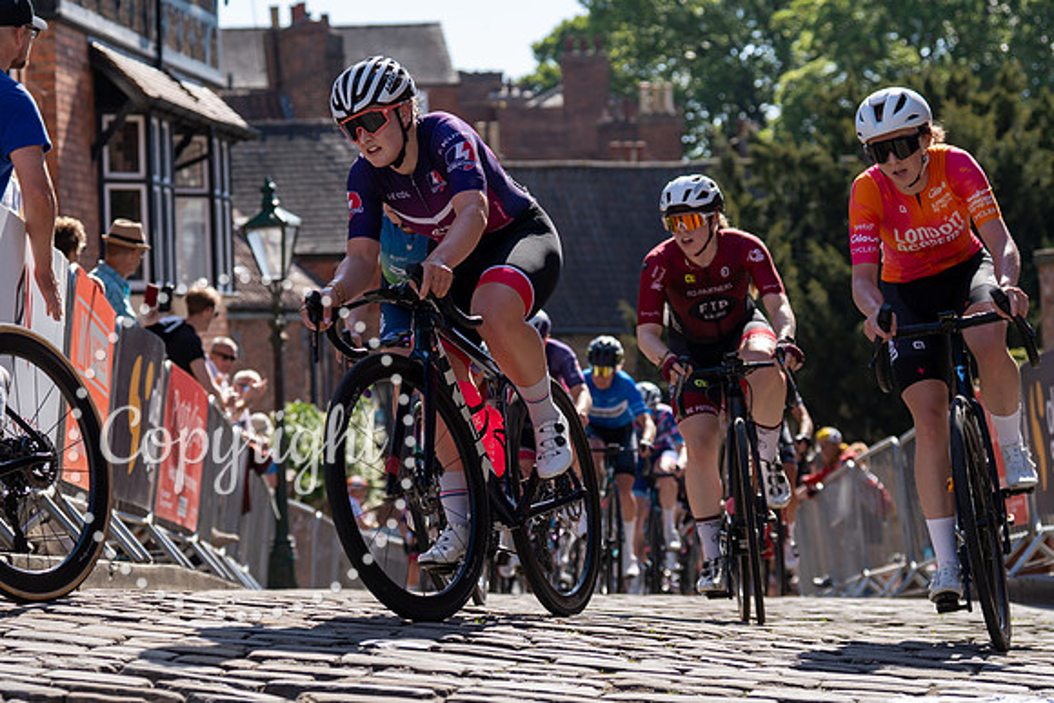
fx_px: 2941
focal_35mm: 100
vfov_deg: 13.6
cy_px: 320
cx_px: 362
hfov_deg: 20.3
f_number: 3.5
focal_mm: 70
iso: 100
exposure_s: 1/1000
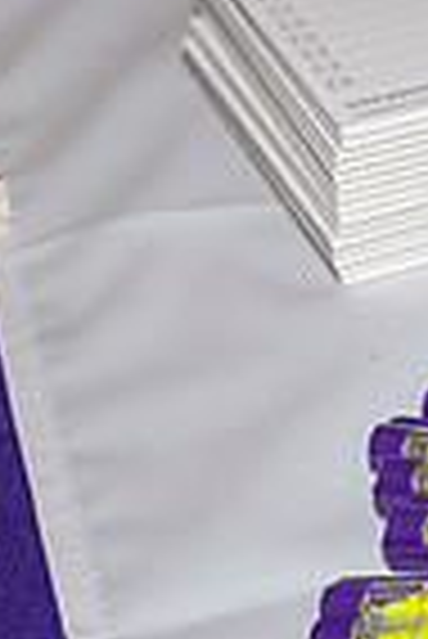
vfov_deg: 13.6
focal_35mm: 151
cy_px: 218
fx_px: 2686
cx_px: 1207
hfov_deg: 8.0
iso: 6400
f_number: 4.5
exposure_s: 1/125
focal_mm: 37
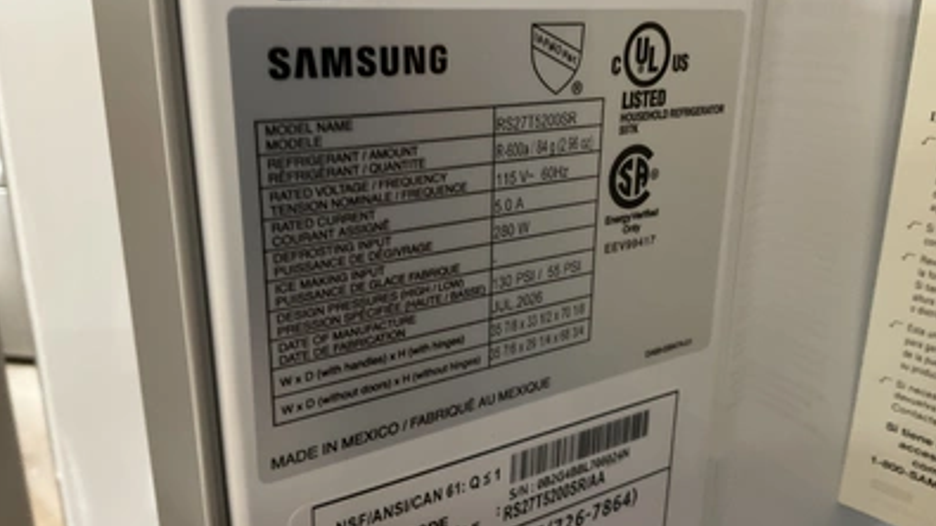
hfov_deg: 61.0
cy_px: 246
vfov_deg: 36.6
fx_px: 794
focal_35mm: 32
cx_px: 472
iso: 320
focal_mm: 3
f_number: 1.8
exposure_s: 1/30
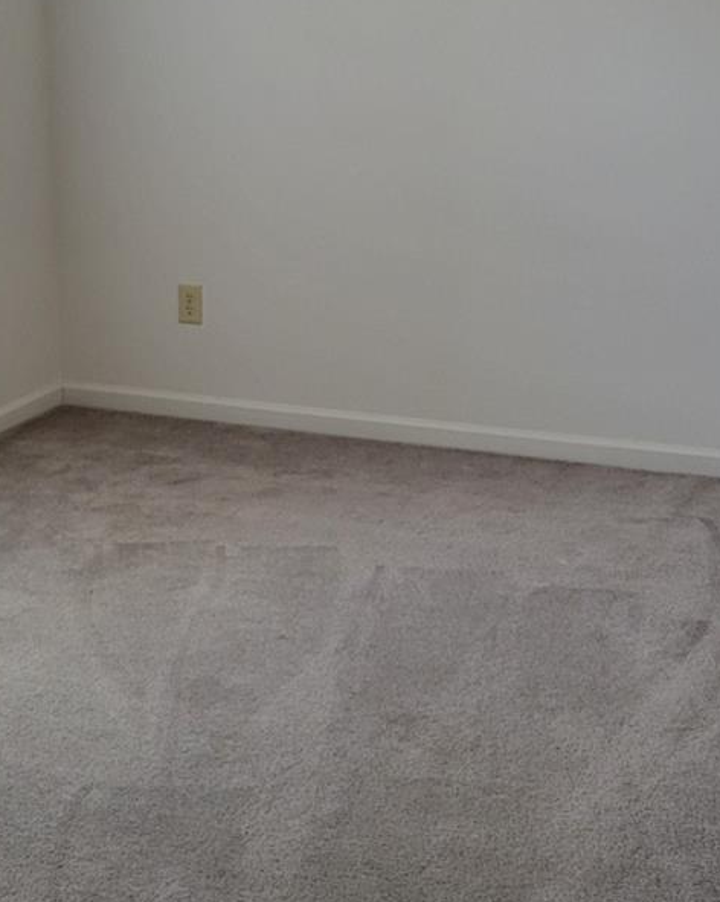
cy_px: 371
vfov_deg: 28.7
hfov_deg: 23.0
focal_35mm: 66
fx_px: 1760
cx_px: 227
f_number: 1.8
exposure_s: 1/120
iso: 100
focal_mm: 5.4
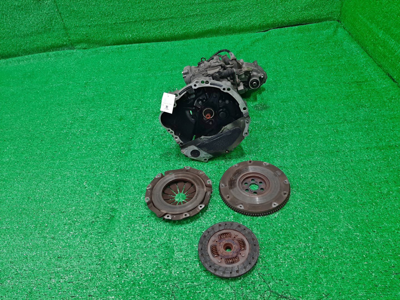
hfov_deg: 67.3
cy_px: 150
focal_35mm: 26
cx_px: 200
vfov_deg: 53.1
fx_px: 300
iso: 90
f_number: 1.7
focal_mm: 3.93
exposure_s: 1/50
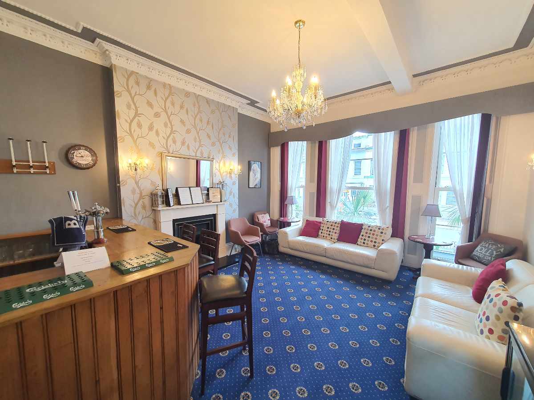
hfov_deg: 106.2
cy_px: 200
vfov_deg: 89.9
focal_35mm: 13
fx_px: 201
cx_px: 267
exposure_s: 1/50
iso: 125
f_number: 2.2
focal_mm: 1.8
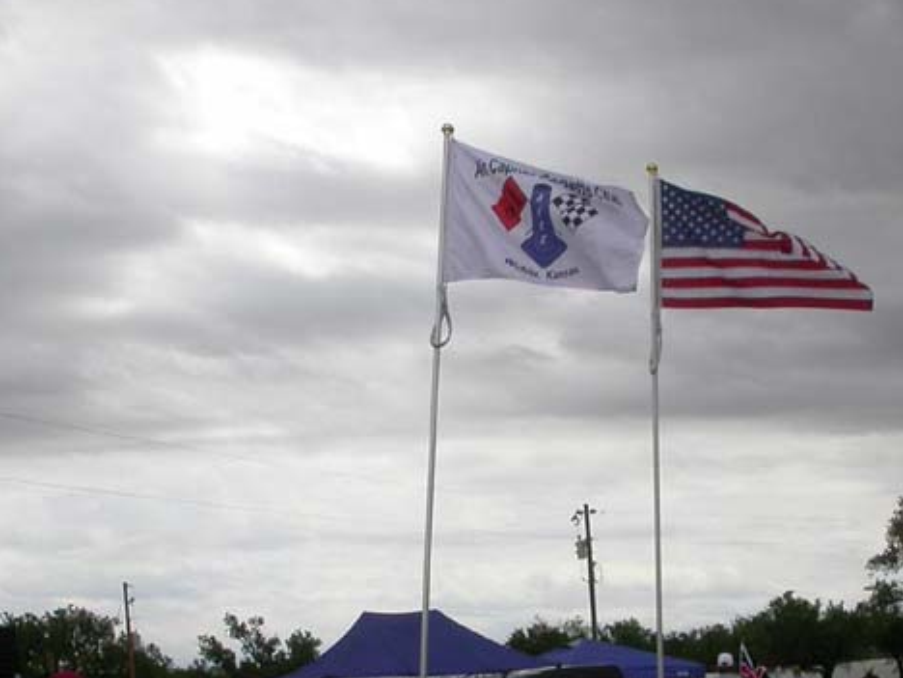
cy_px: 522
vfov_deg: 22.3
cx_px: 506
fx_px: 1696
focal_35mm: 65
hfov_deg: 29.8
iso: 100
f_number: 7.5
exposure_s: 1/445
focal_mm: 7.85
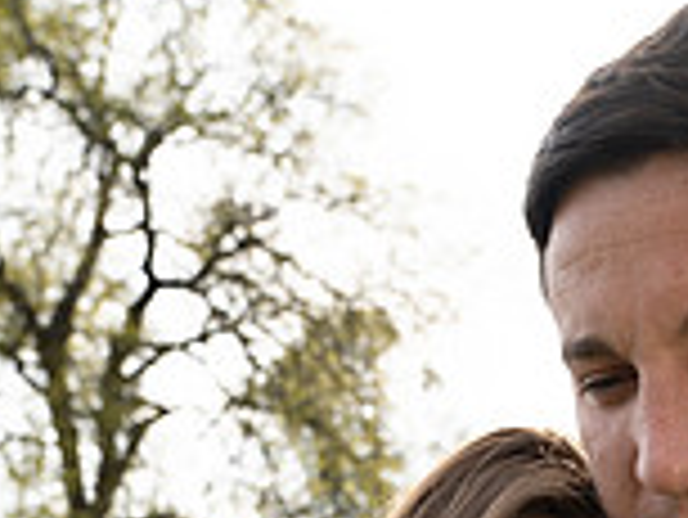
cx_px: 526
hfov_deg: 23.5
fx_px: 1631
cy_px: 878
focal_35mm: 82
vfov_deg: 15.8
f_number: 6.3
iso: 100
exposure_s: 1/125
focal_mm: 29
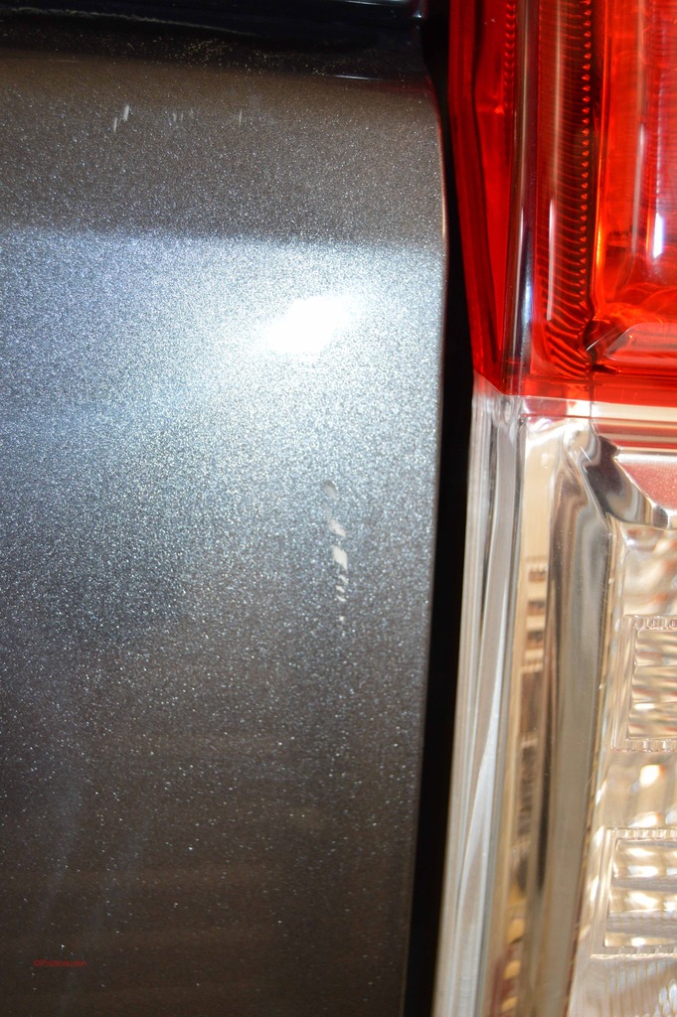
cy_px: 508
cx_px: 338
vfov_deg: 37.9
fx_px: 1483
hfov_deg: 25.7
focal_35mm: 52
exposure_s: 1/60
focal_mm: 35
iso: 800
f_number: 4.5
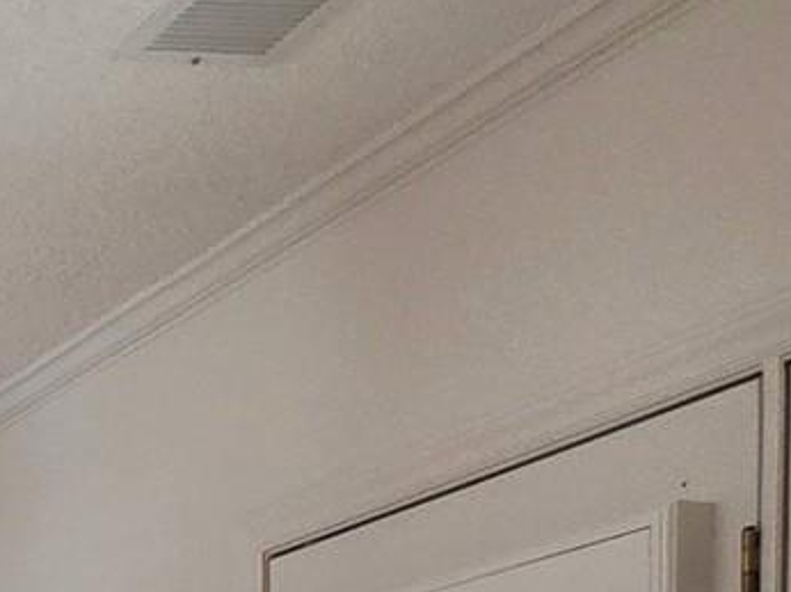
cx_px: -777
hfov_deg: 17.9
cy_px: 1051
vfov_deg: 16.2
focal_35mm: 77
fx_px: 1758
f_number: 1.9
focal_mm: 2.2
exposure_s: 1/120
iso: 200
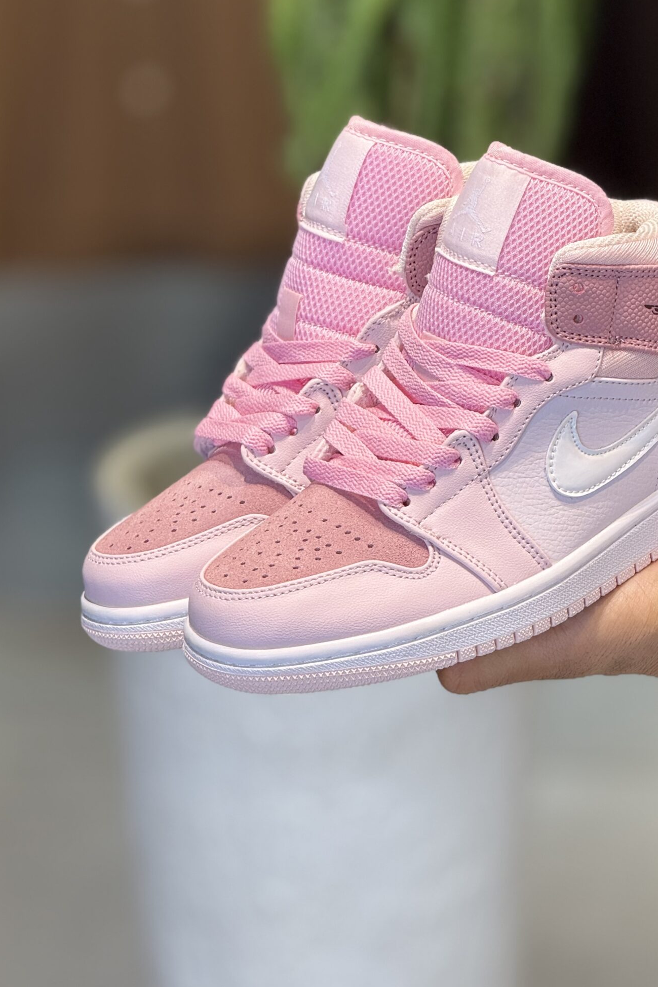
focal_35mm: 164
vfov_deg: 12.5
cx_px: 452
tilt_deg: -16.0
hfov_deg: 8.4
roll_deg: -0.4
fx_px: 4495
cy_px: 385
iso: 64
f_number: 2.8
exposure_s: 1/100
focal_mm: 15.66
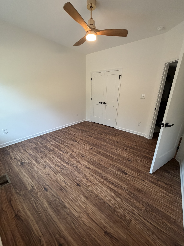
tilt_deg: -17.6
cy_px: 123
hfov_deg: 85.7
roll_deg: -0.8
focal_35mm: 14
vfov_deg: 102.1
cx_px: 92
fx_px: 99
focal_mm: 2.22
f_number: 2.2
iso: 320
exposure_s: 1/120
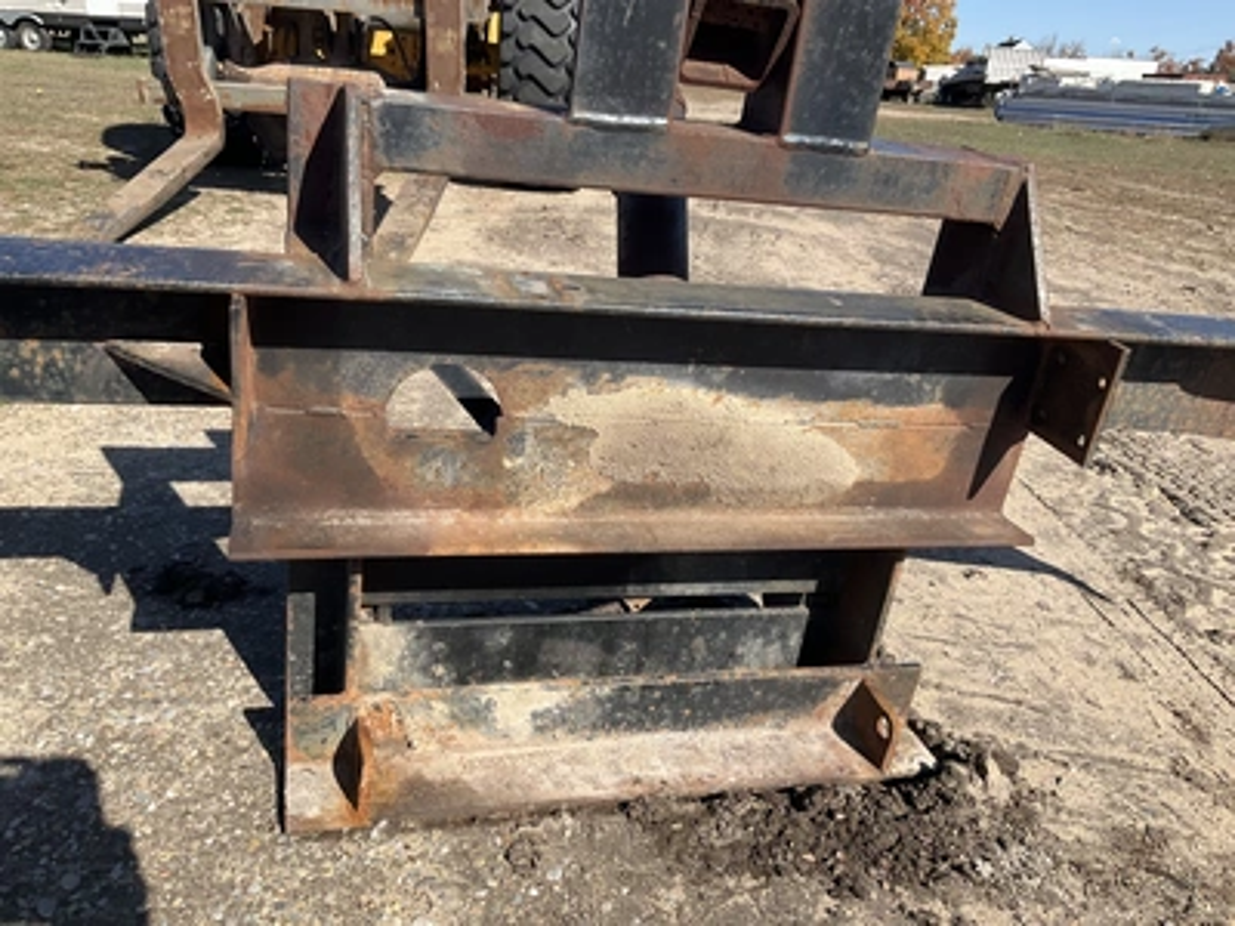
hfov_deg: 61.7
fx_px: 1035
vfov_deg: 48.2
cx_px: 618
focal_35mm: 29
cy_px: 463
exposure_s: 1/1377
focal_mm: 3
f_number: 1.8
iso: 25
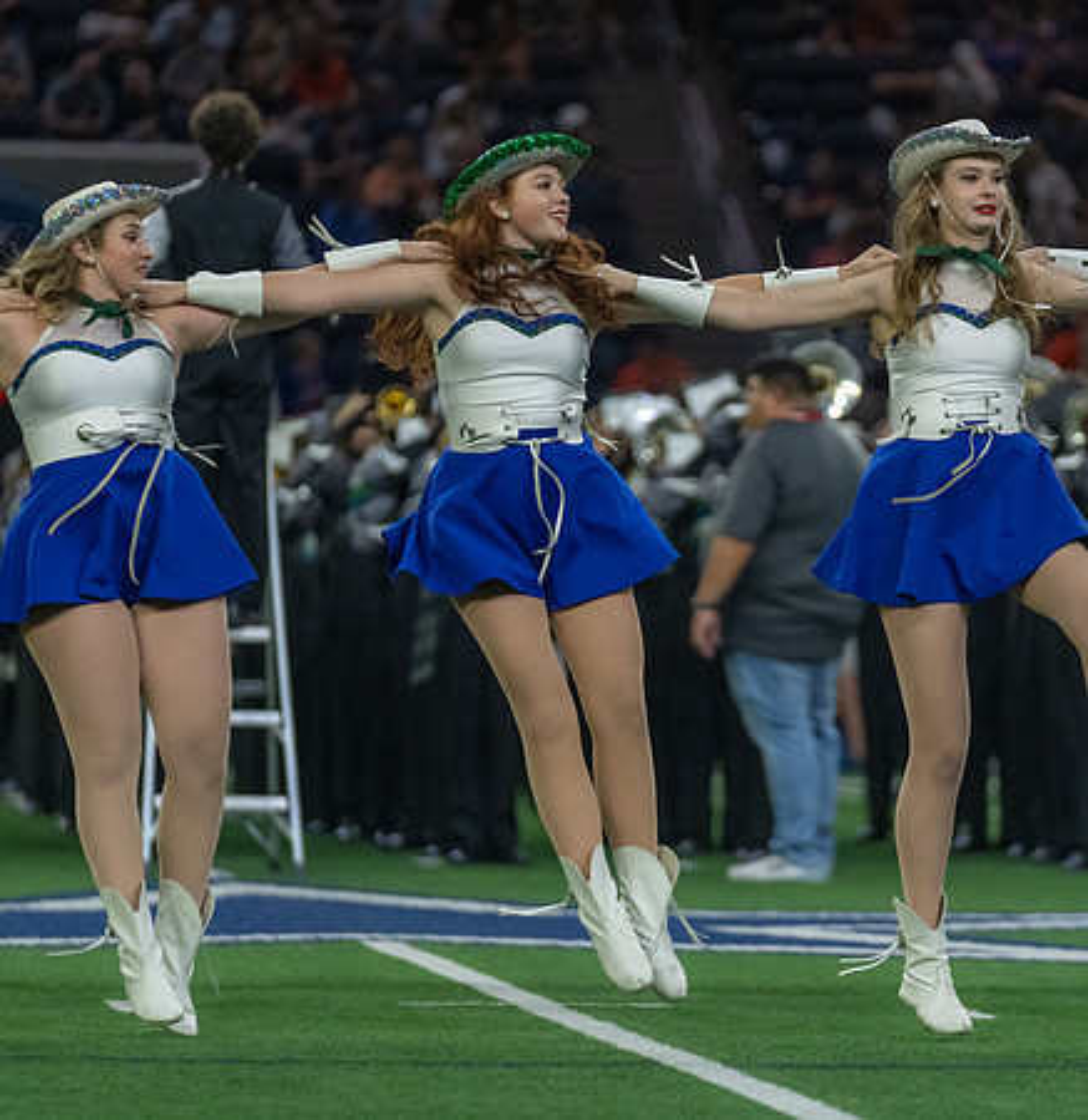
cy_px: 590
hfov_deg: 6.9
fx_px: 9064
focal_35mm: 251
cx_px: 612
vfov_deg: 7.1
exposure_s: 1/1250
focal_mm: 174
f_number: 2.8
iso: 4000
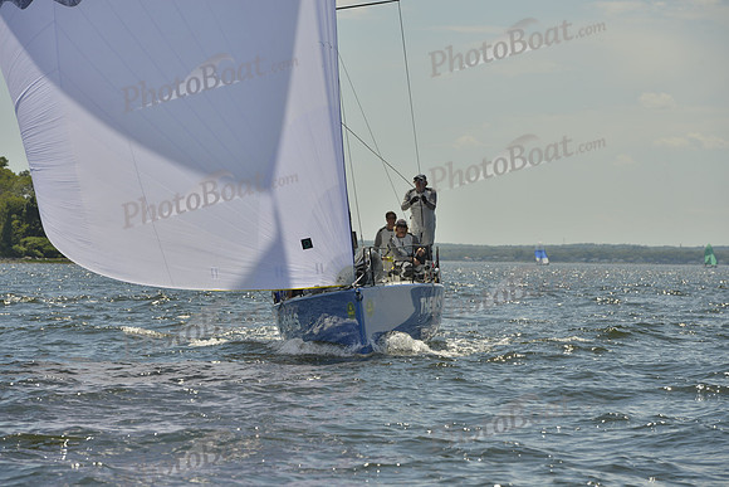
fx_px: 3342
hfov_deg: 12.4
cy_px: 244
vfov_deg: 8.3
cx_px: 364
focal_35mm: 165
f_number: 9
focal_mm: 165
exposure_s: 1/1600
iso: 280
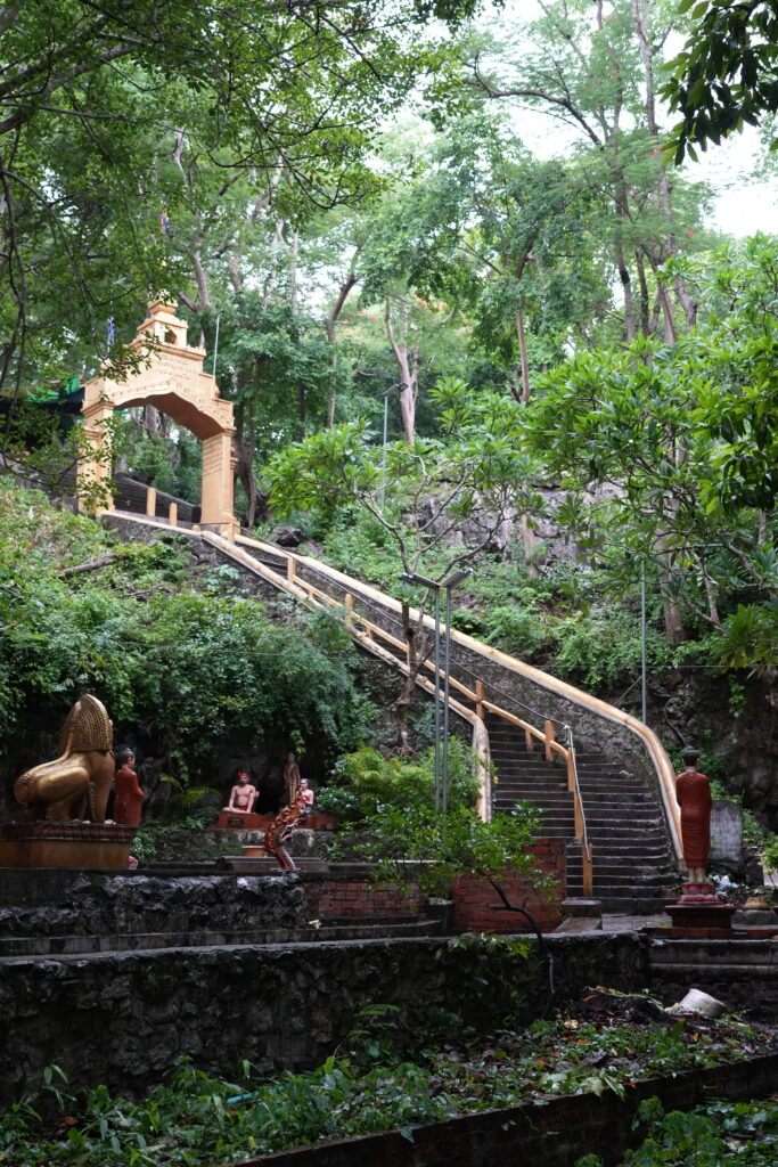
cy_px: 584
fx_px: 1361
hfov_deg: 31.9
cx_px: 389
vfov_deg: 46.4
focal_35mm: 42
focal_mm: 42
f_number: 4
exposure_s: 1/60
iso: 2500
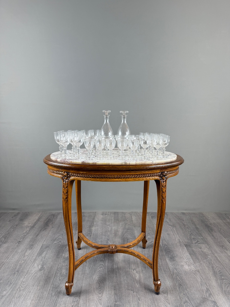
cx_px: 115
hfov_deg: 56.8
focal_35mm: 24
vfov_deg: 71.6
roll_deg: -0.6
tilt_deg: -9.2
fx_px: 213
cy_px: 154
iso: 125
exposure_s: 1/100
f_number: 1.78
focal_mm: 6.76
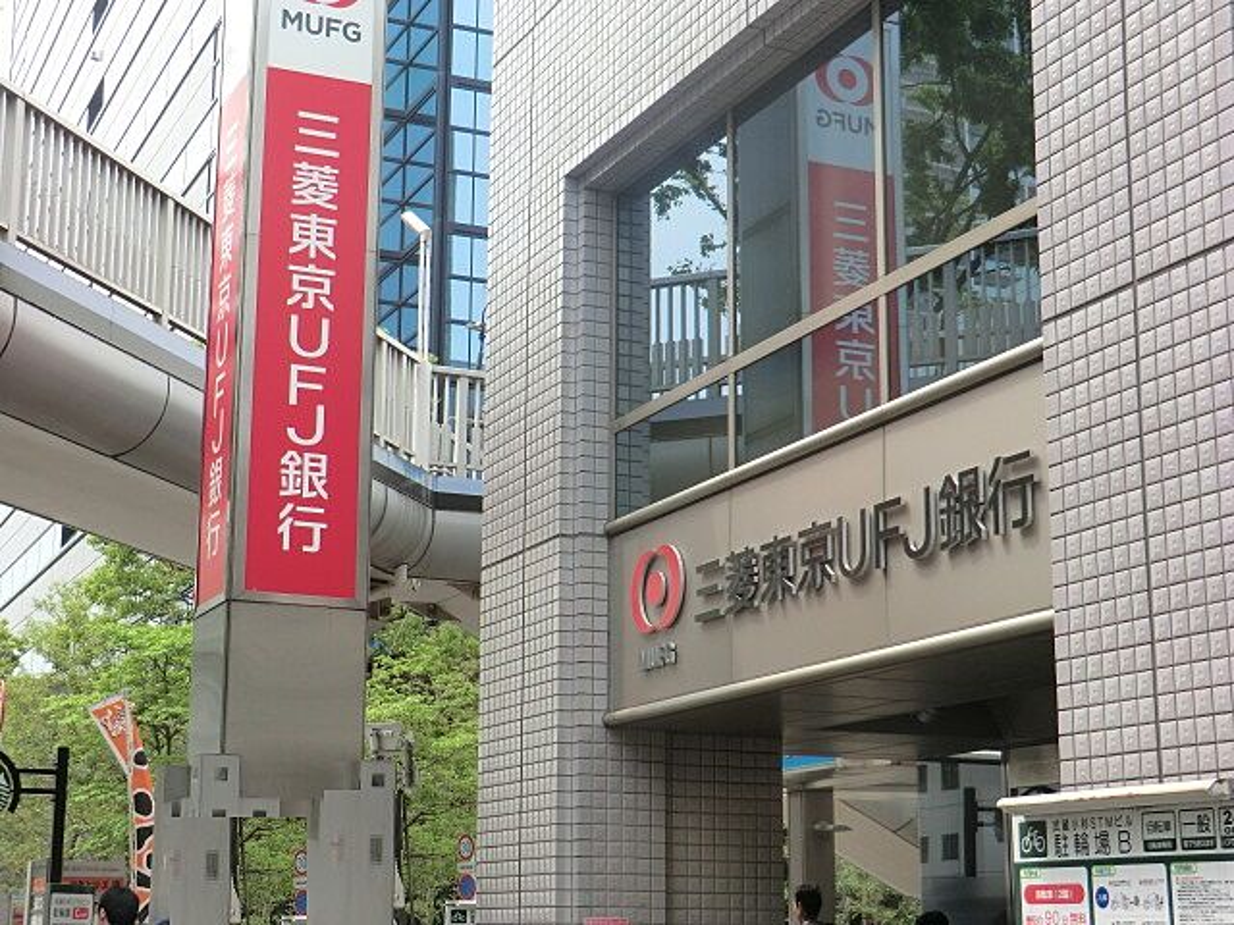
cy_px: 462
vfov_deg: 26.6
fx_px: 1961
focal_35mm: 55
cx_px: 617
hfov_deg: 34.9
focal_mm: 9.8
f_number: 4.2
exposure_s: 1/200
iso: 80
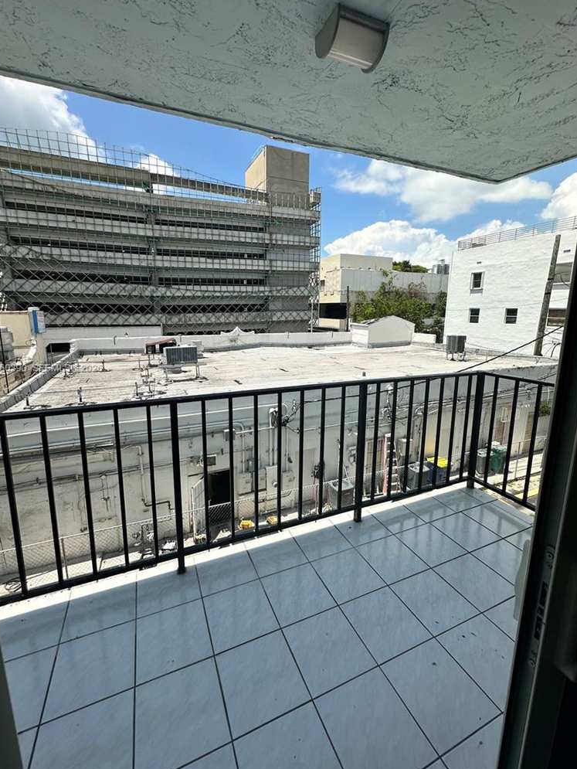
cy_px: 369
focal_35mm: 15
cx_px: 284
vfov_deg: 98.1
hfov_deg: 81.8
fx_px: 333
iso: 40
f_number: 2.2
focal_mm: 2.22
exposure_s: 1/2398
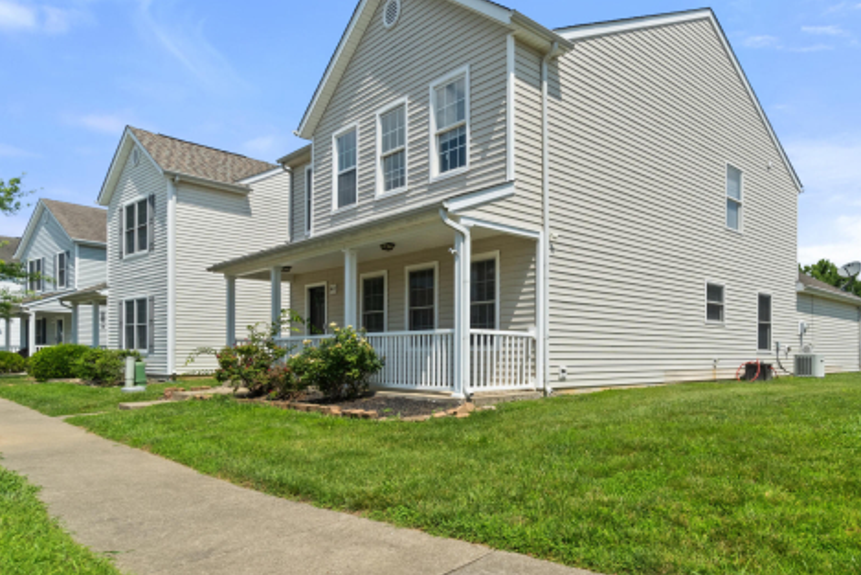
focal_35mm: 24
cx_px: 564
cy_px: 342
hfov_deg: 71.9
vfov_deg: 52.8
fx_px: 574
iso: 400
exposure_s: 1/640
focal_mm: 10
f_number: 10
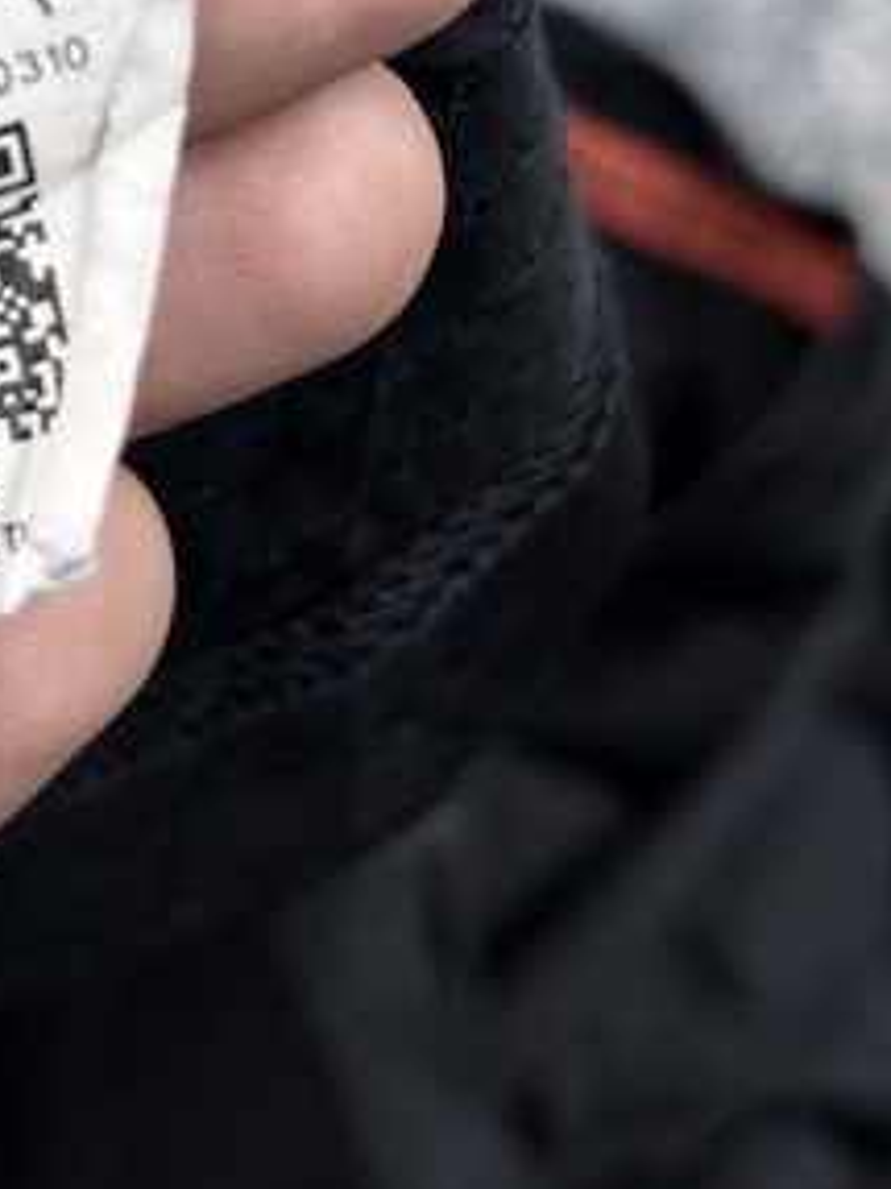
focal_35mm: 107
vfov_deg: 17.8
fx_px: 3675
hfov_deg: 13.6
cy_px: -83
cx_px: -29
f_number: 1.78
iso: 64
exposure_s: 1/100
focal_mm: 6.76
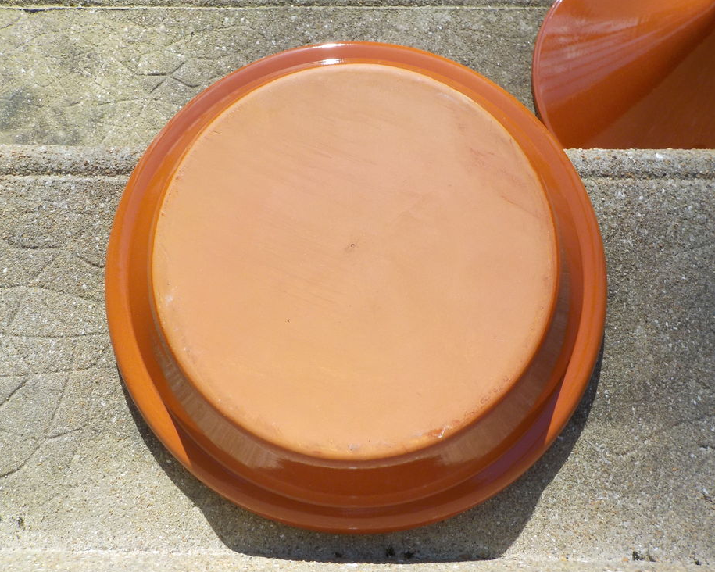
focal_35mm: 32
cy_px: 291
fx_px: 677
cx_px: 350
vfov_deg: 45.8
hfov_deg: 55.7
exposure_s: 1/640
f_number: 3.3
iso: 125
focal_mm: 4.1
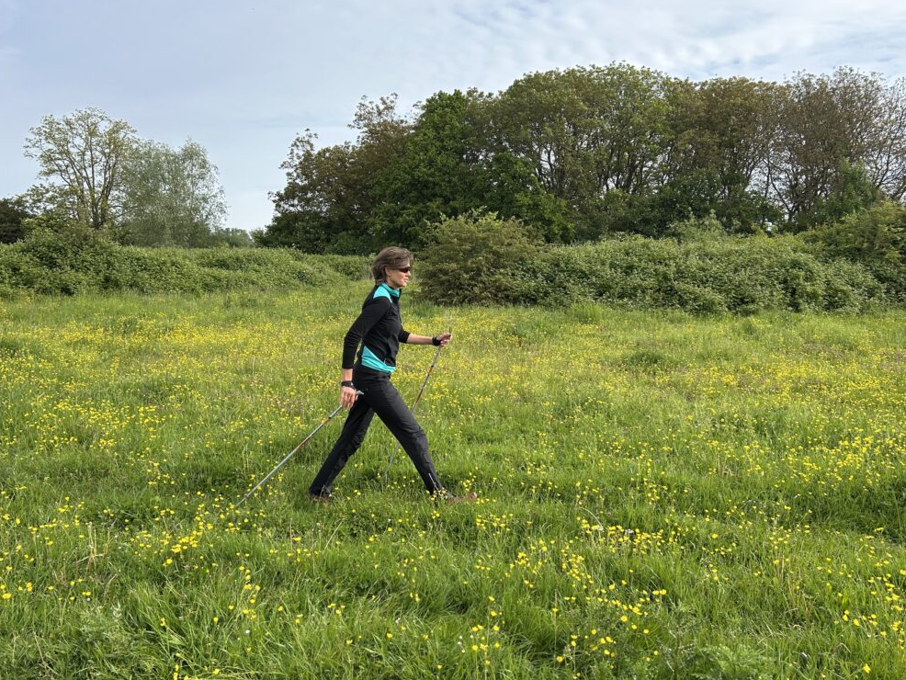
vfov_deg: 51.4
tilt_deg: -6.1
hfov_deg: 65.3
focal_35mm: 27
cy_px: 330
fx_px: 707
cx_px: 461
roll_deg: -1.5
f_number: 1.5
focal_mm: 5.7
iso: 50
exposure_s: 1/2353
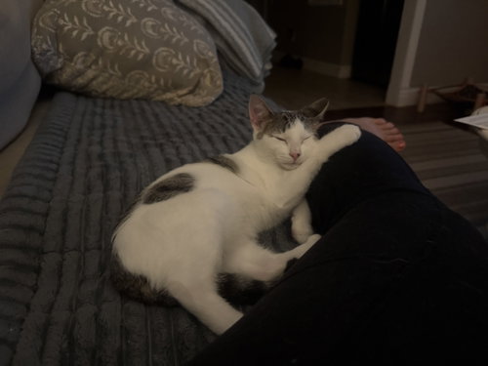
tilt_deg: -25.5
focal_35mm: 24
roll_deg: +0.2
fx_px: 338
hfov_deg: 71.6
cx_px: 244
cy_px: 183
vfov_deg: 56.8
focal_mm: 6.76
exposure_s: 1/30
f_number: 1.78
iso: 1250
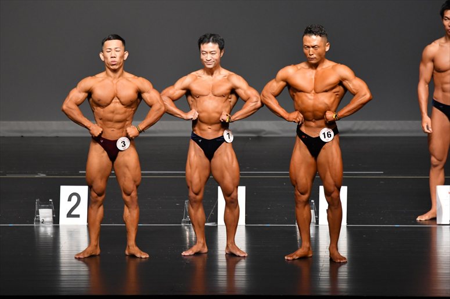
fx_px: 3561
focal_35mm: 285
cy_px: 150
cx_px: 225
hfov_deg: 7.2
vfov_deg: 4.8
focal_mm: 190
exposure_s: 1/400
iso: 2500
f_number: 5.6
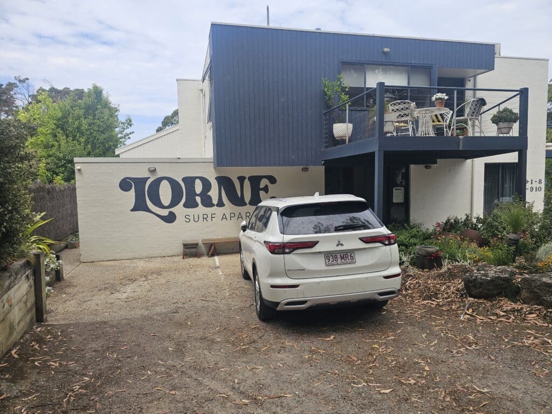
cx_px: 276
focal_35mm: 23
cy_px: 207
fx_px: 367
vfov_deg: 58.9
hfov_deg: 73.9
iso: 10
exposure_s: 1/664
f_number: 1.7
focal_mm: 6.3
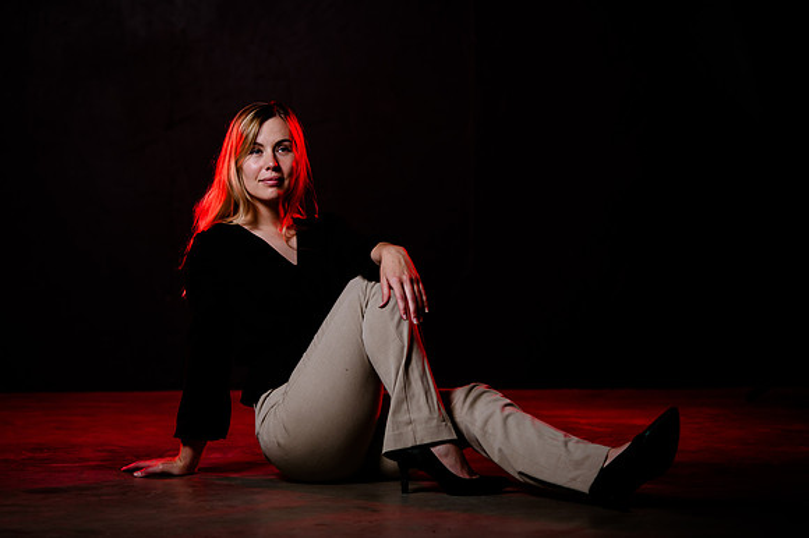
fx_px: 2718
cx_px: 405
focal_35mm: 121
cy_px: 233
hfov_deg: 16.9
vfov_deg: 11.3
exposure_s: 1/1600
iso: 100
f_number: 2
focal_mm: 105
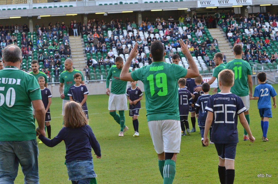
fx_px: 809
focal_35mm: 105
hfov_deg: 19.5
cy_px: 92
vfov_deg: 13.0
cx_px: 139
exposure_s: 1/800
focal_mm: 70
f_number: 7.1
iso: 2000
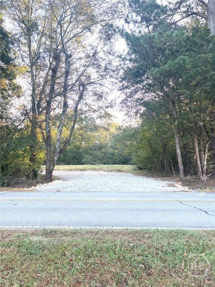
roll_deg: -0.4
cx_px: 108
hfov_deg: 53.1
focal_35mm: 26
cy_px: 144
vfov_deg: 67.3
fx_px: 215
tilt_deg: +2.7
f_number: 1.6
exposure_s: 1/370
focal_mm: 5.96
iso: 50
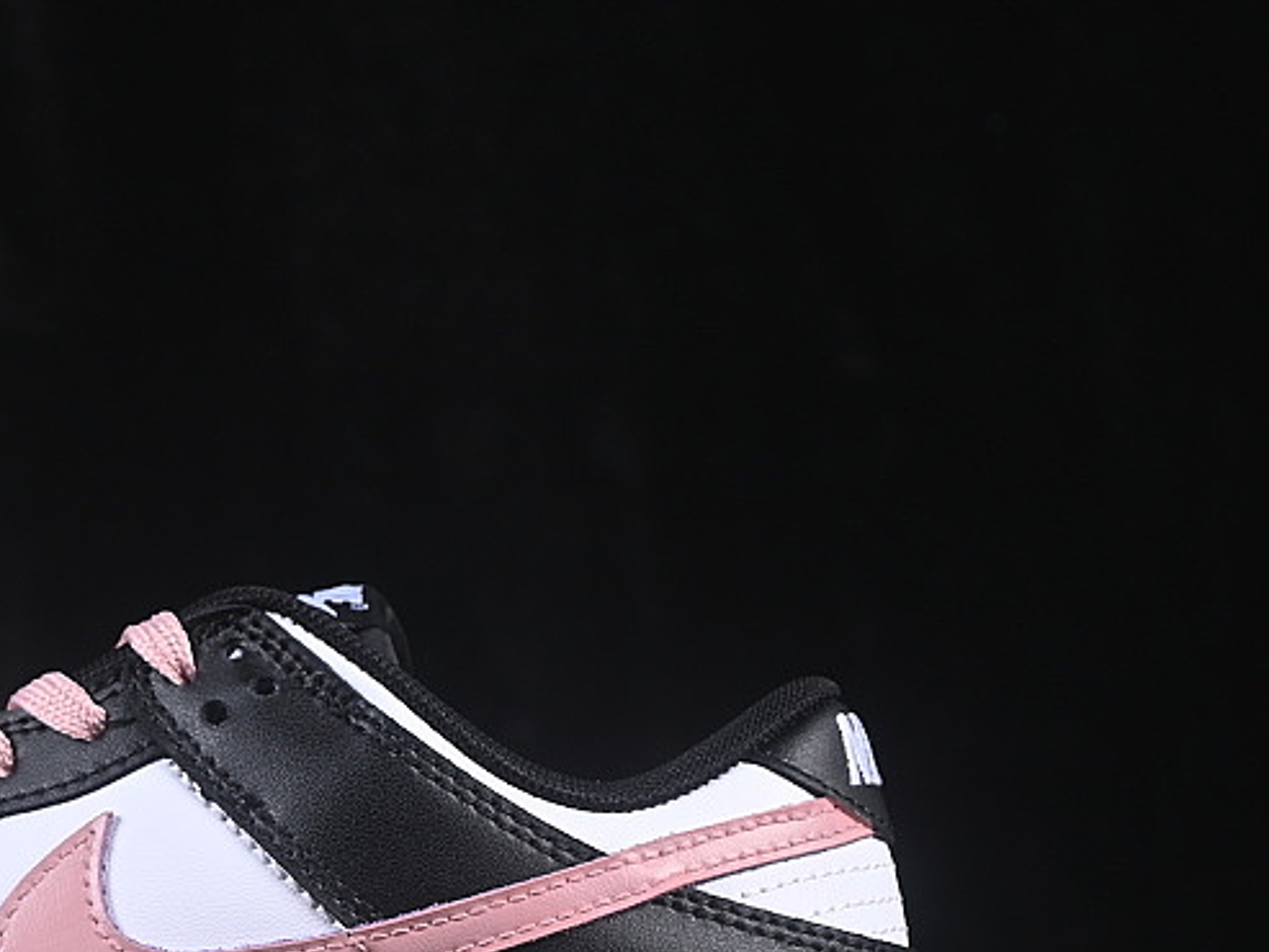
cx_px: 111
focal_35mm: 158
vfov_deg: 9.4
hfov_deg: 12.4
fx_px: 5794
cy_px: 705
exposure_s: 1/80
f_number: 7.1
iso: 160
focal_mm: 50
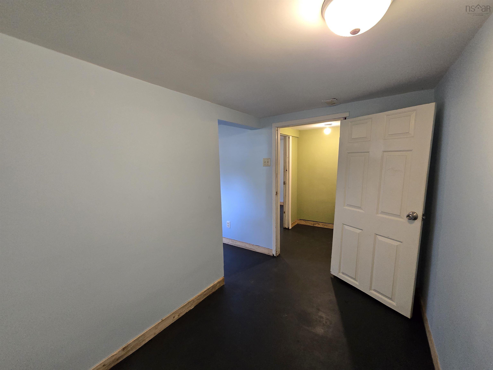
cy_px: 185
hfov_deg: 106.2
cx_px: 246
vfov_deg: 89.9
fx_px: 185
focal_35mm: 13
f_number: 2.2
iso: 320
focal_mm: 2.2
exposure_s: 1/60
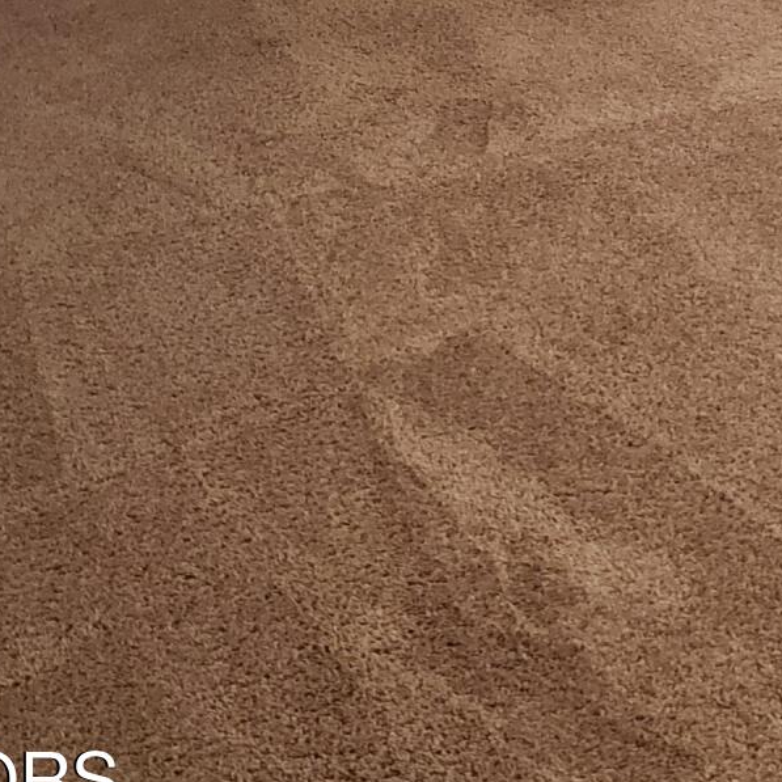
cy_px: -410
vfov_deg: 19.4
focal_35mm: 77
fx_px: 1968
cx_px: 546
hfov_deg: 22.3
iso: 250
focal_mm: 4.3
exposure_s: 1/24
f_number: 2.4
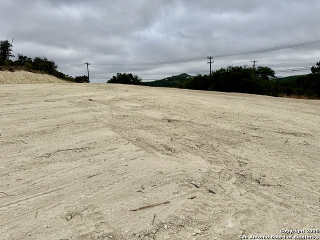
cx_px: 160
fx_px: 222
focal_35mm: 24
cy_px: 120
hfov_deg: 71.6
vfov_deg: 56.8
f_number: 1.78
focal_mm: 6.76
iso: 80
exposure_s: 1/4049
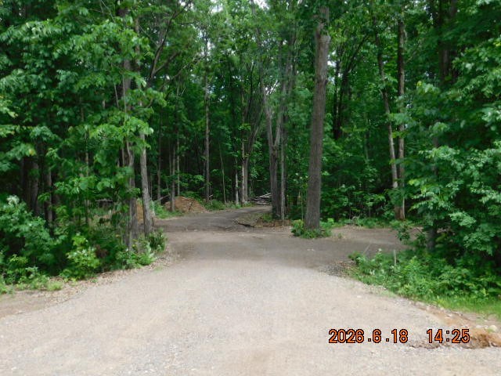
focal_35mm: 36
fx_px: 521
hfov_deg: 51.4
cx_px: 250
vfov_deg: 39.7
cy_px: 188
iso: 125
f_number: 3.5
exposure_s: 1/320
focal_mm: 6.3
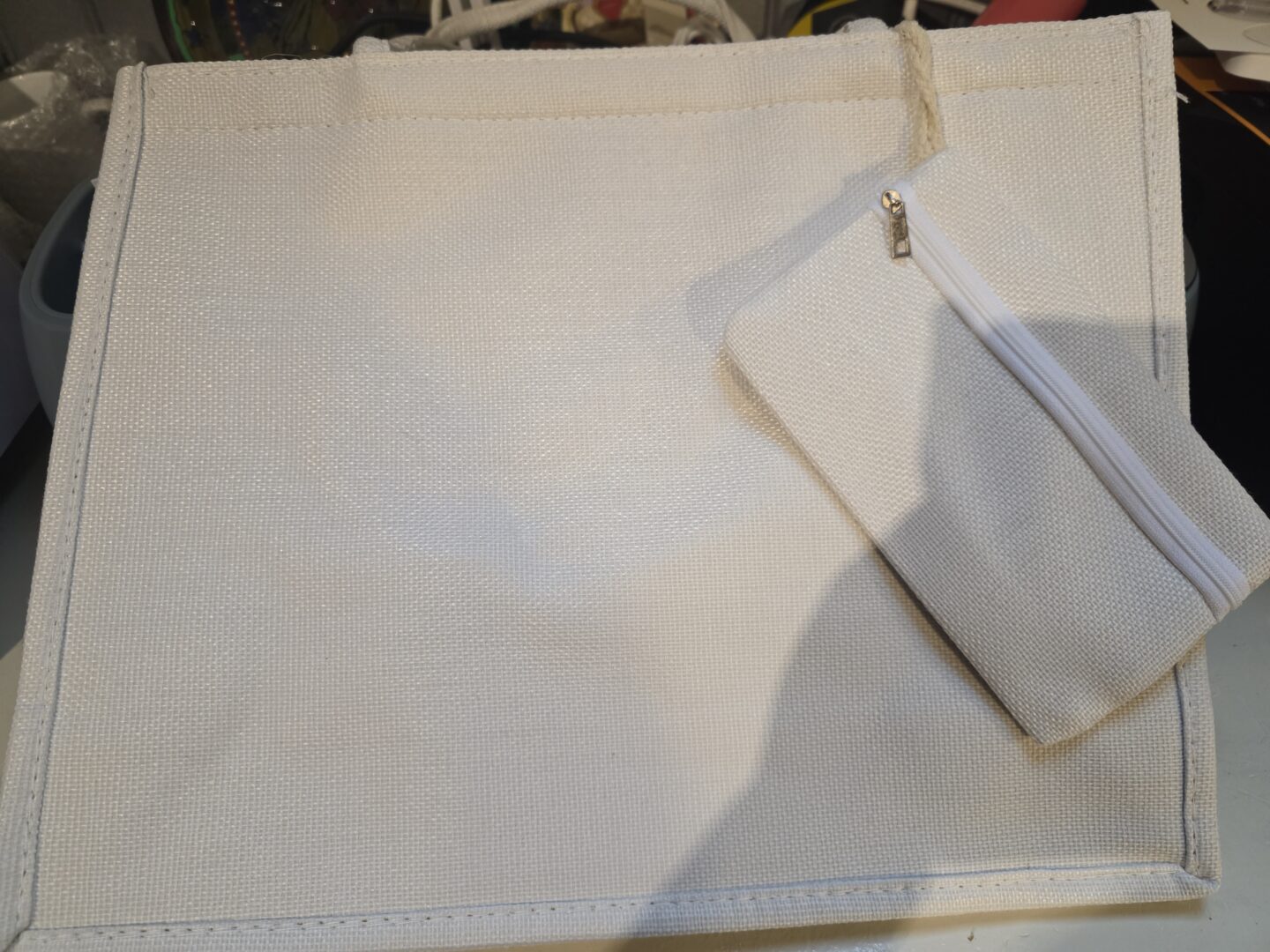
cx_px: 635
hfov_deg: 73.9
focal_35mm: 23
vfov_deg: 58.9
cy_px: 476
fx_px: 844
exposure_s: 1/100
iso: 640
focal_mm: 6.3
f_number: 1.7
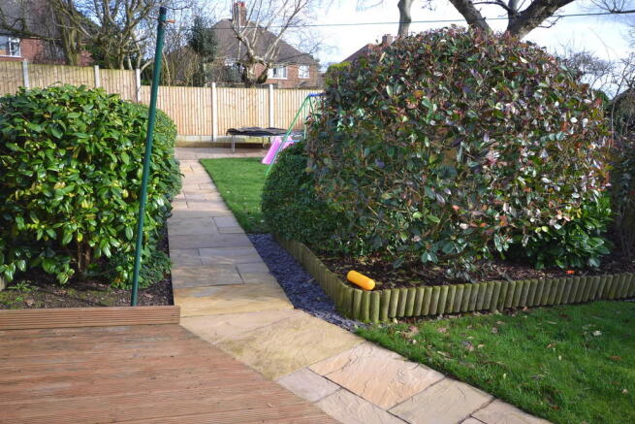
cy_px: 212
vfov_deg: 43.6
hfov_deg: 61.9
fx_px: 529
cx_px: 318
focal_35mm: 30
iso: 200
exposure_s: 1/125
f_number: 5.6
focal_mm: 20
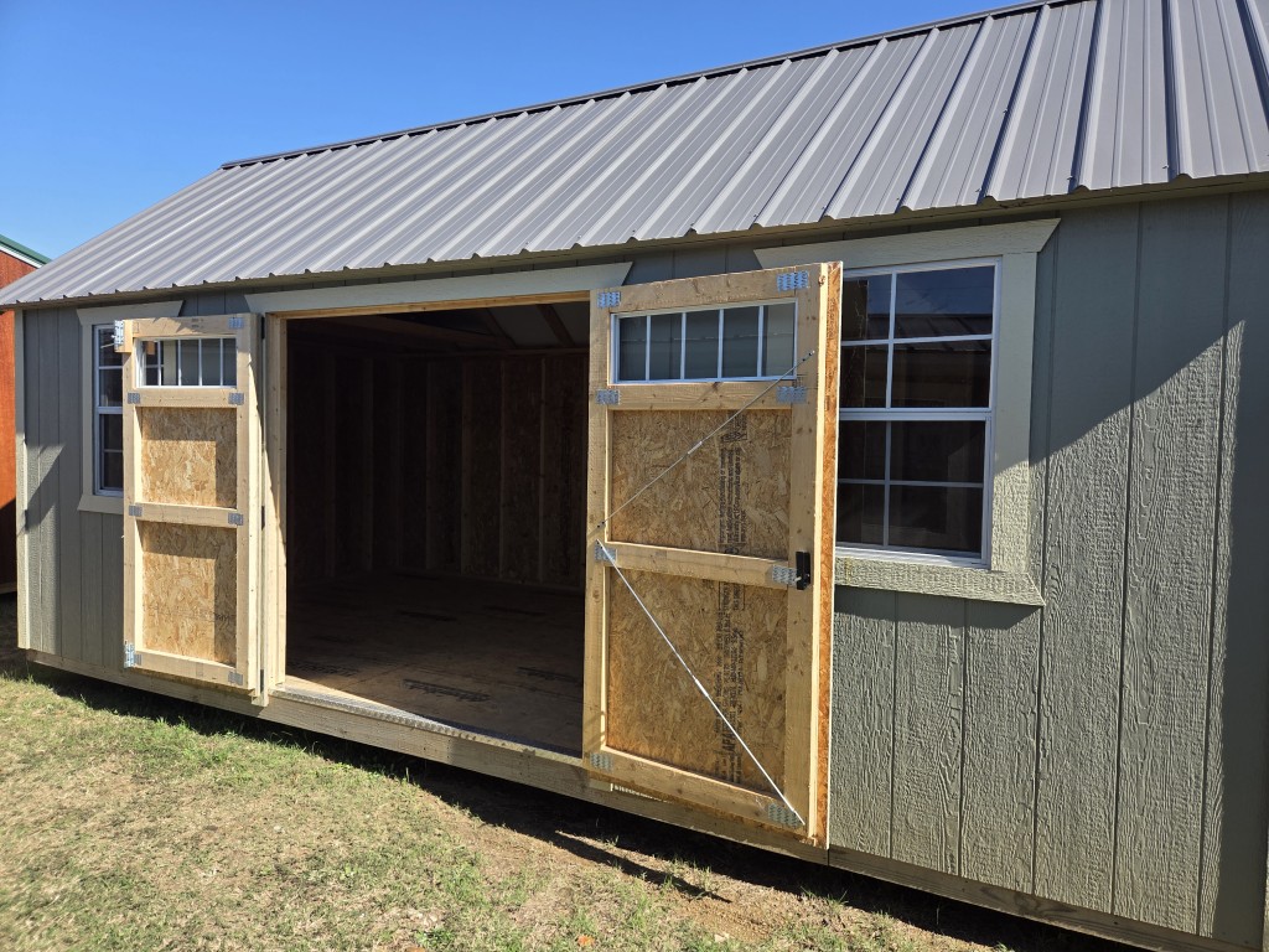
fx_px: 843
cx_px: 634
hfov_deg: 73.9
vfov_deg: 58.9
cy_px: 476
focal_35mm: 23
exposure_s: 1/2635
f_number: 1.8
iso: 80
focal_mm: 5.4
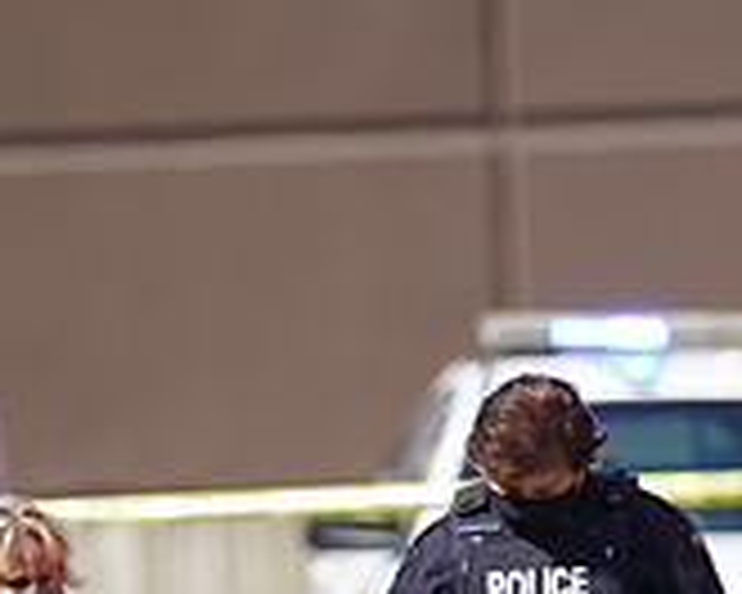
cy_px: 830
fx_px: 60962
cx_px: 580
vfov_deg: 0.6
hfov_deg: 0.7
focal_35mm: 2776
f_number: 5.6
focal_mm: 840
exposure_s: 1/1600
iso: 640
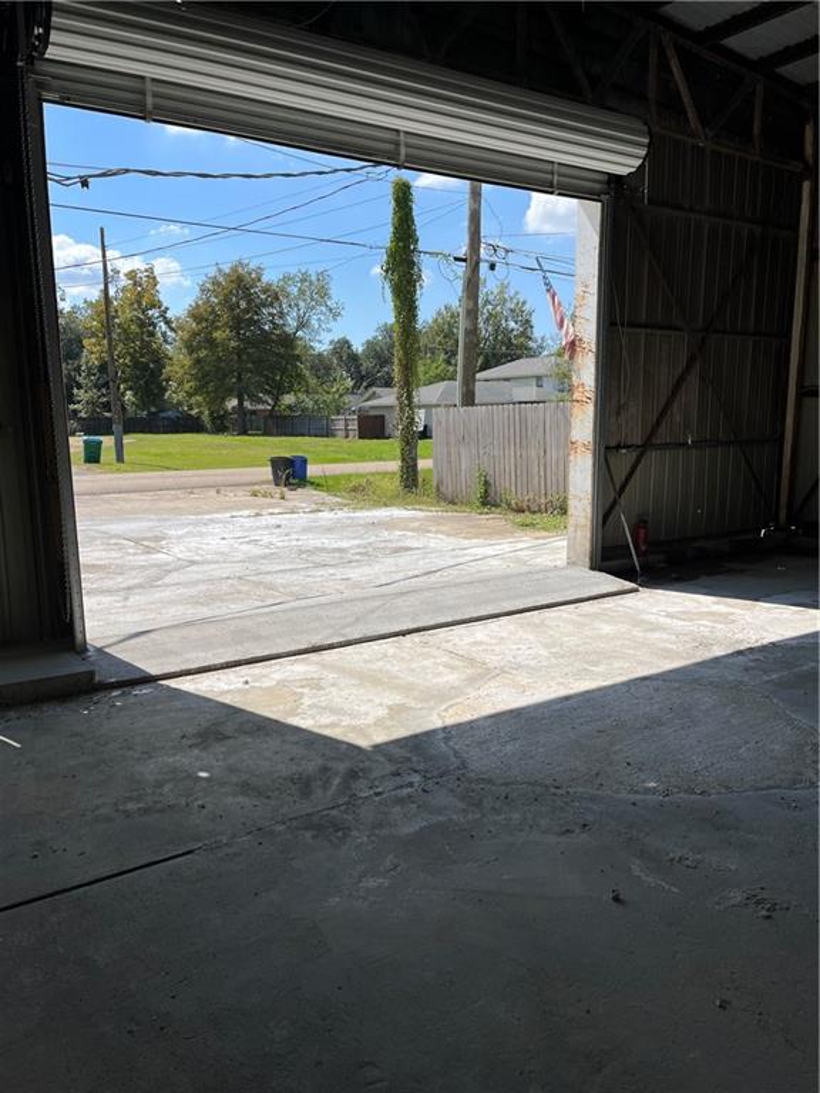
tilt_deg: -10.2
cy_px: 546
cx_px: 410
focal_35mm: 26
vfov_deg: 67.3
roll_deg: +2.4
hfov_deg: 53.1
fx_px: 821
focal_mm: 5.1
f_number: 1.6
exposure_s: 1/4149
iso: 50
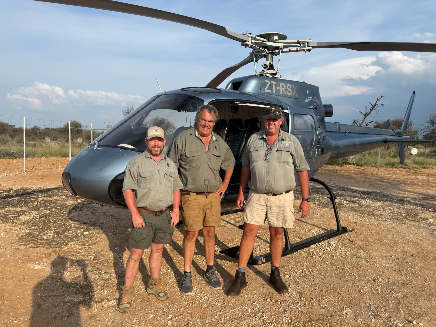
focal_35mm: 24
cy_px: 164
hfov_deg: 71.6
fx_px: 302
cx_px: 218
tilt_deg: -4.2
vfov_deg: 56.8
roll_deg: -0.8
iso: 80
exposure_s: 1/4673
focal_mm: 6.76
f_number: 1.78
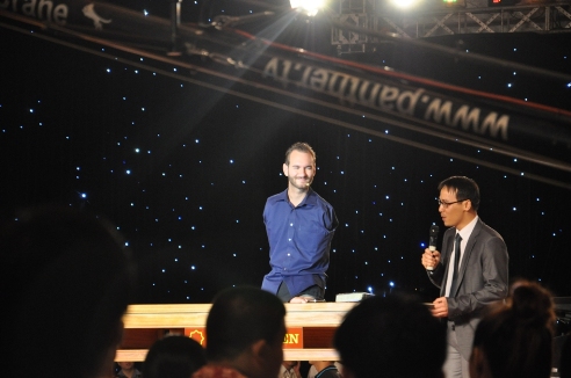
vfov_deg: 8.7
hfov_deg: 13.1
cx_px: 286
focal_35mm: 158
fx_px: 2493
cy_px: 189
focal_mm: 105
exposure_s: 1/40
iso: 1250
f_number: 5.6
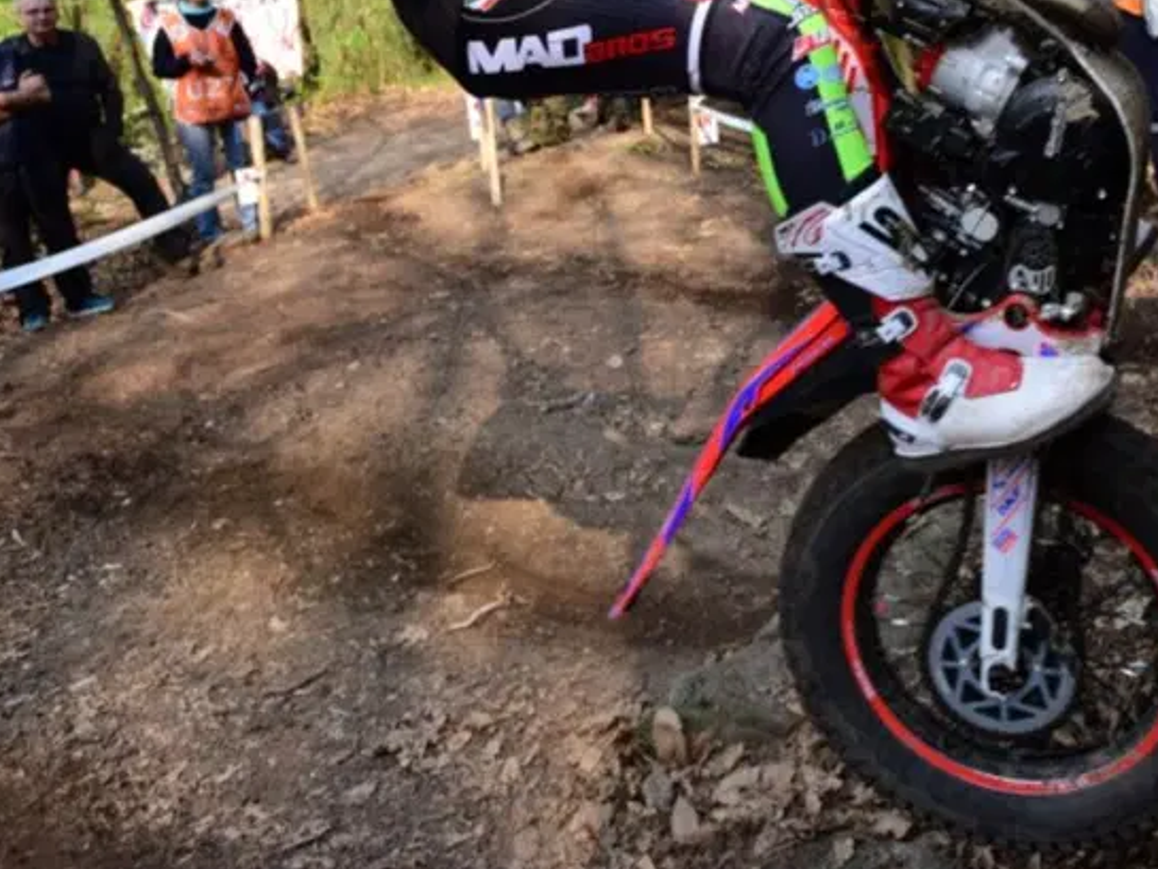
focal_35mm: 36
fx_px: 1205
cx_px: 948
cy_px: 79
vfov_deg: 37.0
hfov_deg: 48.1
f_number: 4.5
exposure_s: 1/1000
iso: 640
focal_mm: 17
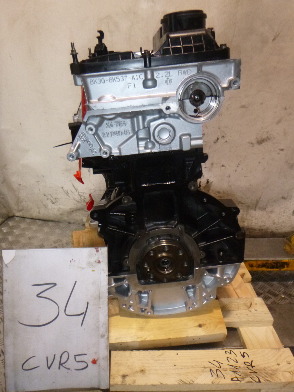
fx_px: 283
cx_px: 147
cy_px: 196
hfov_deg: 54.9
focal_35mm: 25
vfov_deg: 69.4
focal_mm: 4.5
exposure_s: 1/60
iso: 400
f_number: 3.9
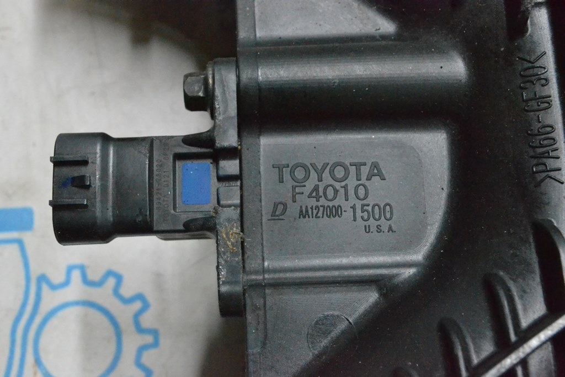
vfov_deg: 28.1
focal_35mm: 48
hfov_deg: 41.1
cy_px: 188
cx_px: 282
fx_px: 753
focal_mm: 32
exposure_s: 1/125
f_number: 10
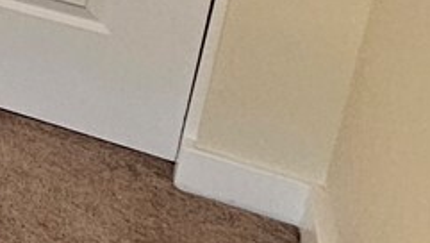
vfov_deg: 11.1
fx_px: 1073
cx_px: -901
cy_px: -309
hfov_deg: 11.1
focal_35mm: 94
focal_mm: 2.2
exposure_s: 1/60
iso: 200
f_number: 2.2
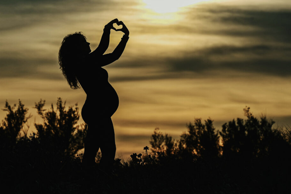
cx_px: 135
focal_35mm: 164
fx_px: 1326
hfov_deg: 12.5
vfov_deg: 8.4
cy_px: 91
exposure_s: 1/1000
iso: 50
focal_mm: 150
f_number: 7.1
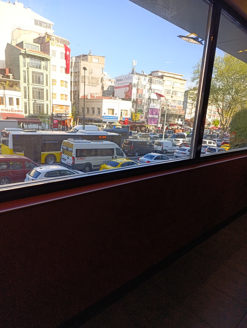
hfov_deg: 59.0
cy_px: 164
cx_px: 124
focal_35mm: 23
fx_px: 218
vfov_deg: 73.8
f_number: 1.6
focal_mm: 6.14
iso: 50
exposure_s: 1/142
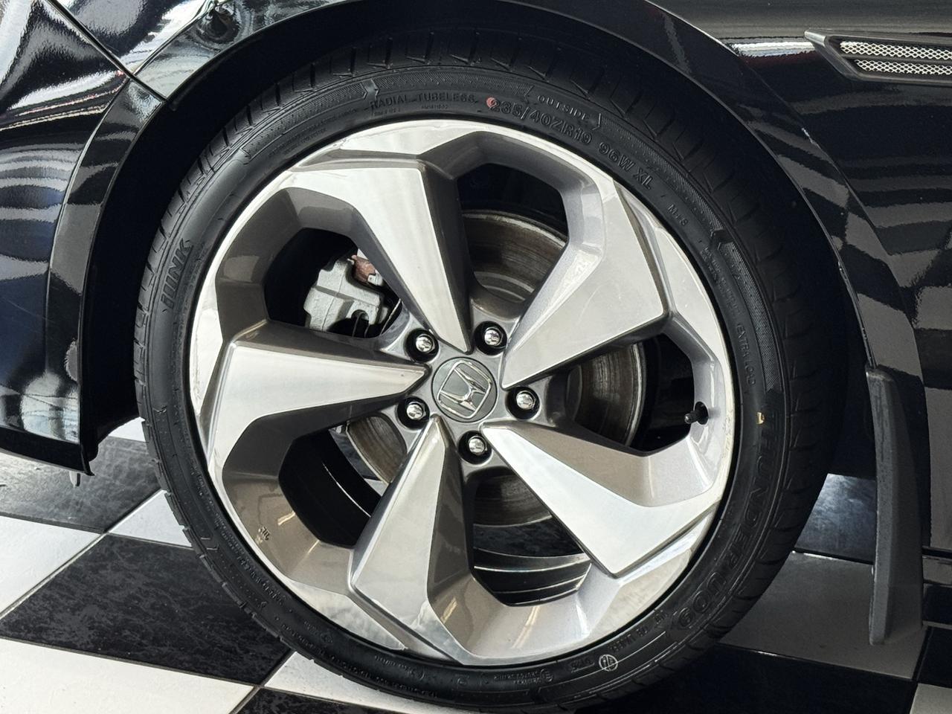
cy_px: 357
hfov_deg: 22.0
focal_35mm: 89
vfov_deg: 16.6
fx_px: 2448
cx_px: 476
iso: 80
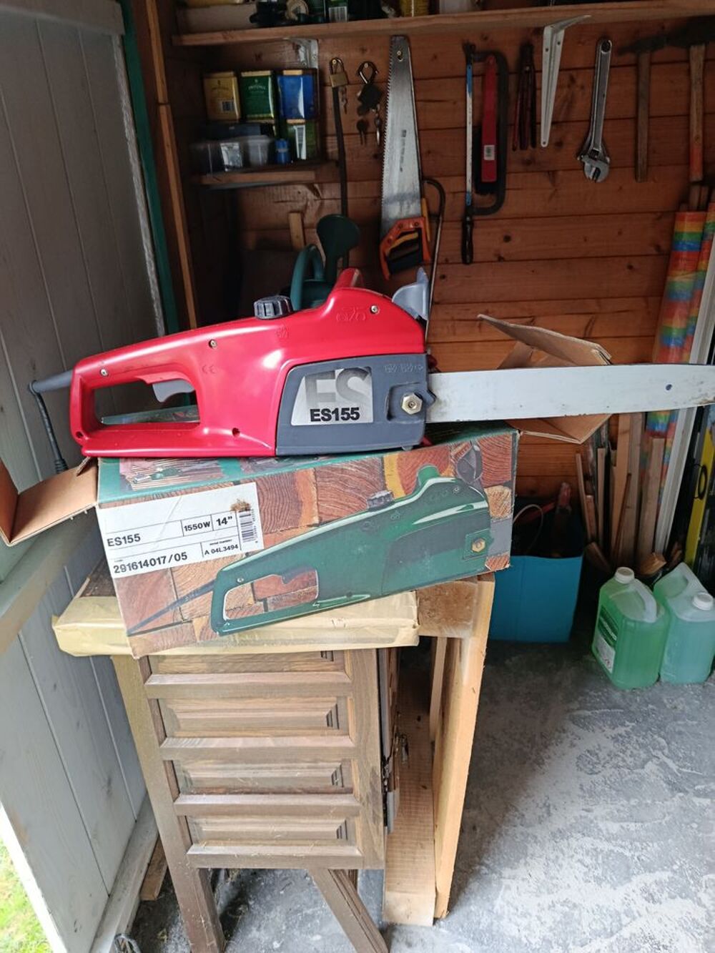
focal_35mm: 24
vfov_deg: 71.6
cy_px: 476
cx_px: 358
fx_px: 661
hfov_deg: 56.8
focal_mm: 5.24
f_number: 1.7
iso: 902
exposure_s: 1/100
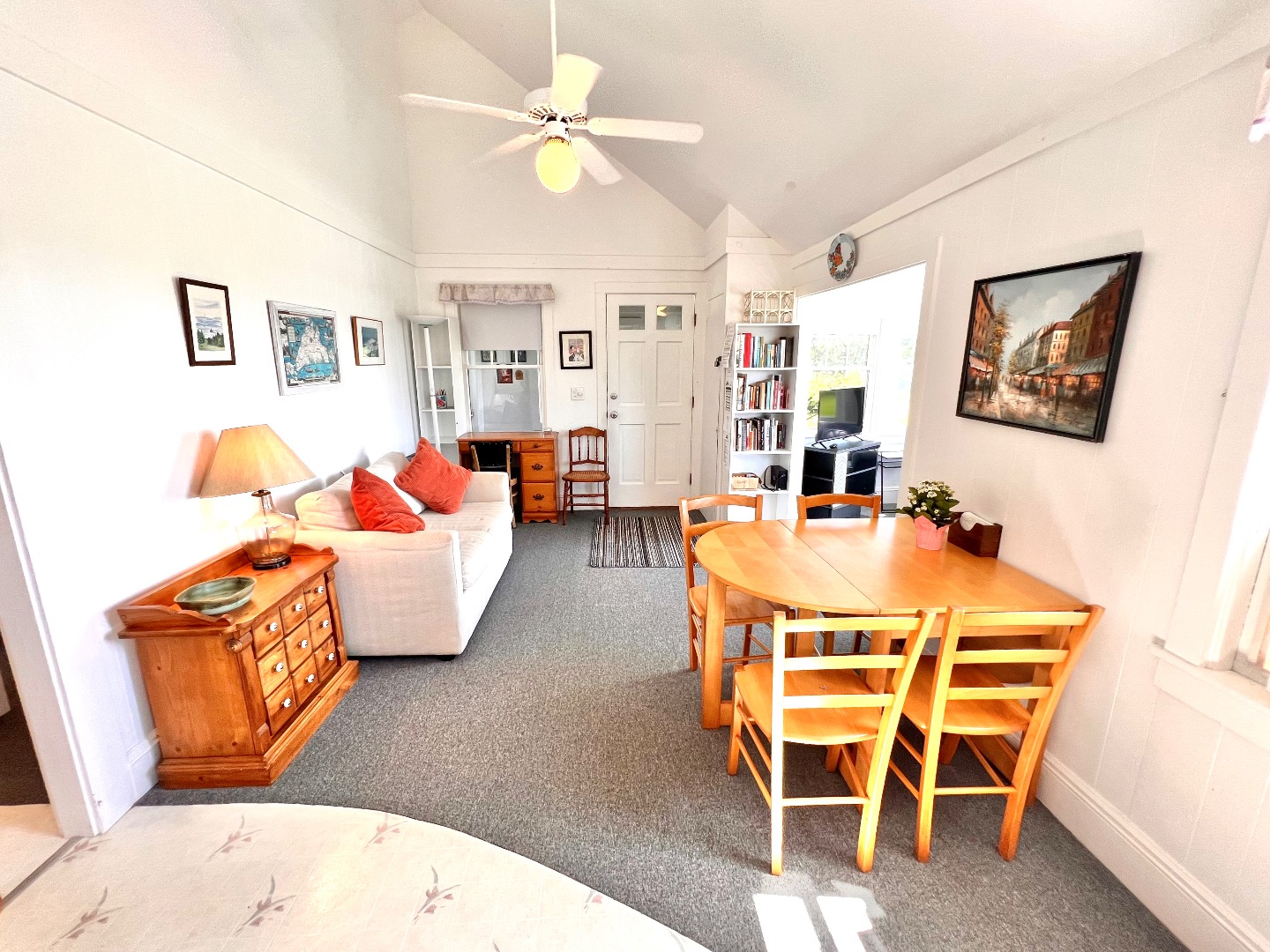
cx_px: 635
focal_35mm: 13
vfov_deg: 89.9
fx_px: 477
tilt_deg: -13.2
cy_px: 476
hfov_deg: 106.2
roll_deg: +1.3
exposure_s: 1/120
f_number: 1.8
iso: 80
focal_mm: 1.57
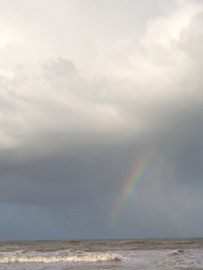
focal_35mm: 75
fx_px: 587
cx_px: 133
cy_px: 248
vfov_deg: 25.1
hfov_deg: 19.6
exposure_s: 1/2710
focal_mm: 4.13
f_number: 2.4
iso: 50
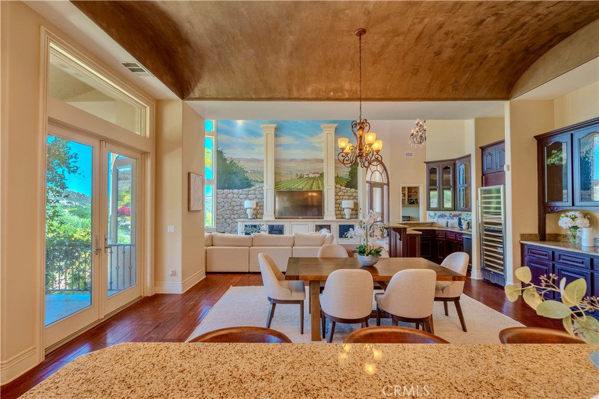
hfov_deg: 96.8
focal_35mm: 16
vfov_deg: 73.7
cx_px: 300
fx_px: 266
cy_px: 200
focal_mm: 16
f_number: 8
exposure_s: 1/125
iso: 800
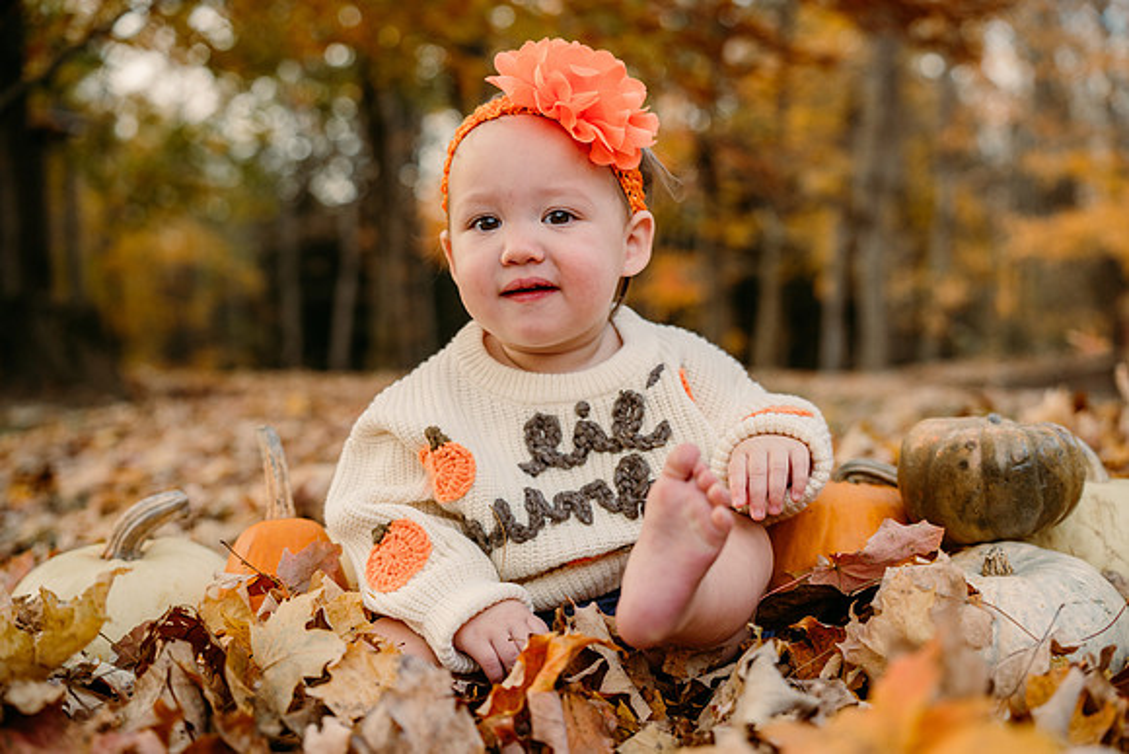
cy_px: 410
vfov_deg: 35.0
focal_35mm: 38
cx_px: 613
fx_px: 1193
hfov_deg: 50.6
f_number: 2.5
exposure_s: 1/500
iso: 320
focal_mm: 35
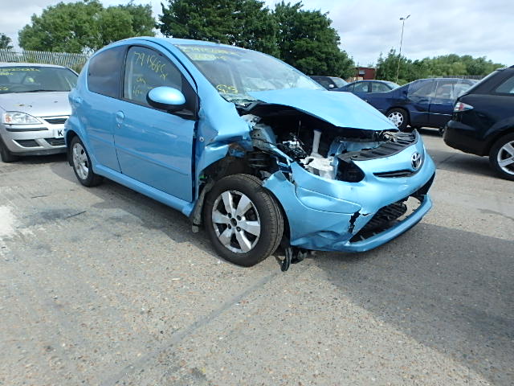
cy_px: 193
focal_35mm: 21
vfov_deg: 63.4
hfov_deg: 79.0
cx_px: 257
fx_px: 312
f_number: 3.5
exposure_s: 1/800
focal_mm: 3.7
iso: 125
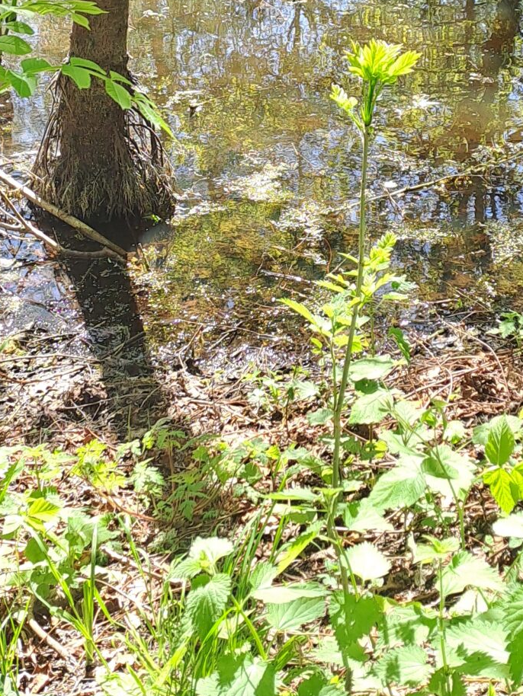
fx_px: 1409
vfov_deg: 26.5
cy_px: 30
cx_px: 282
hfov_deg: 21.0
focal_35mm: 70
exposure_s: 1/233
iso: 32
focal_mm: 4.65
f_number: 1.8
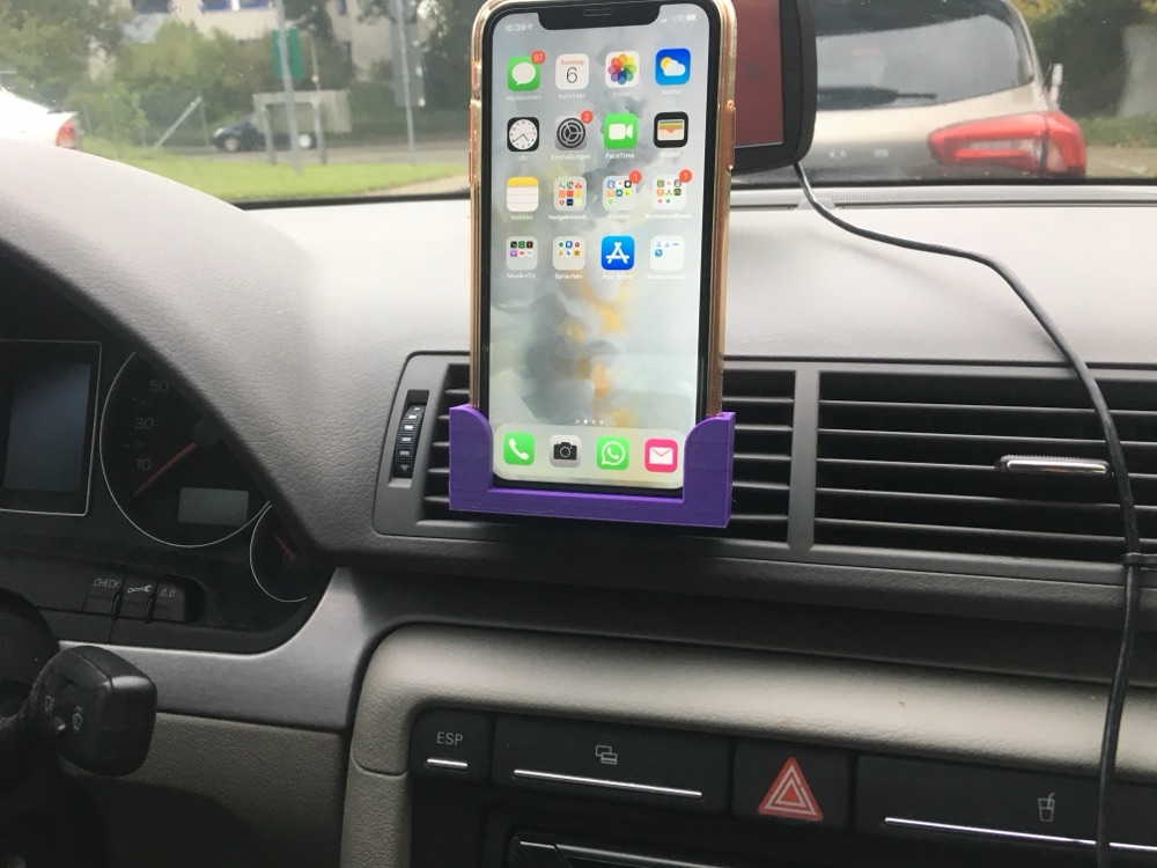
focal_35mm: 29
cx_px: 578
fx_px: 969
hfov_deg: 61.7
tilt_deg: -18.8
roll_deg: +2.7
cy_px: 434
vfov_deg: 48.2
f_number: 2.2
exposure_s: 1/33
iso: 40
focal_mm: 4.15
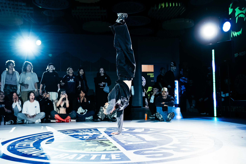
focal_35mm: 37
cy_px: 82
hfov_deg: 51.9
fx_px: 253
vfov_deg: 35.9
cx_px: 123
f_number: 2.8
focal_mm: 37
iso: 3200
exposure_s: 1/800
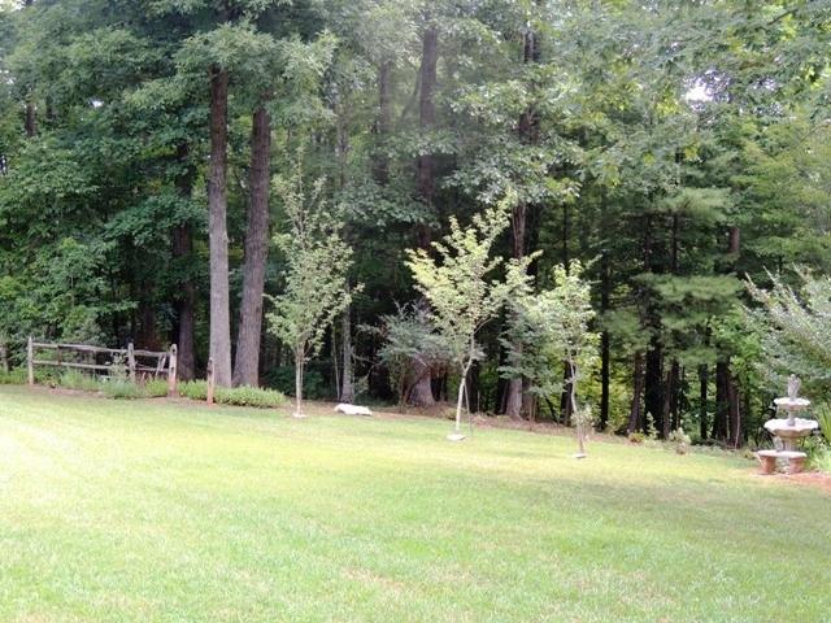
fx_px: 1440
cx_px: 416
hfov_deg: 32.2
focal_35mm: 60
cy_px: 312
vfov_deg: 24.4
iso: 180
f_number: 3.7
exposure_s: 1/60
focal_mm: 10.7
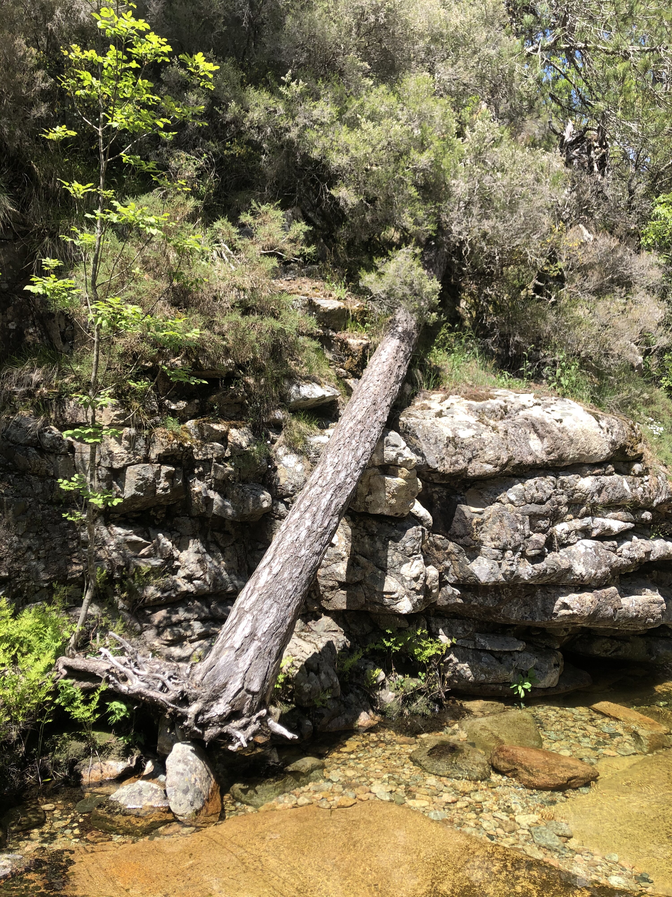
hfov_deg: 49.7
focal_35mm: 28
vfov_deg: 63.4
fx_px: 725
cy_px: 448
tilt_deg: +3.9
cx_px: 336
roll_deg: -0.8
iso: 20
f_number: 1.8
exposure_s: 1/738
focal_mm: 4
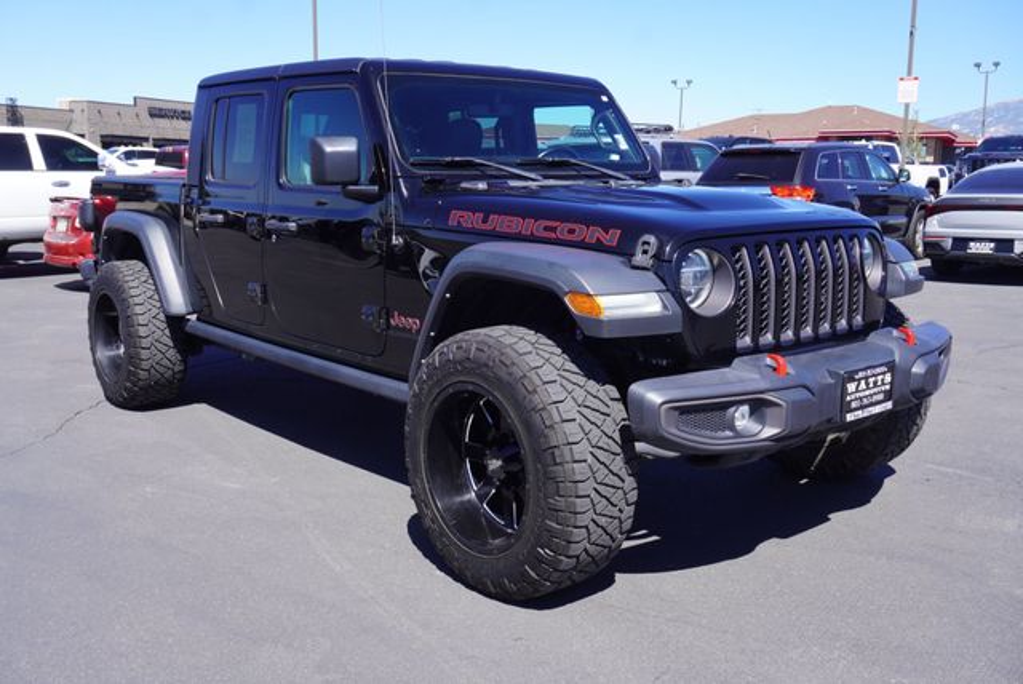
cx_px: 512
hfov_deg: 55.1
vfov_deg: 38.4
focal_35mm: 34
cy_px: 342
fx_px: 981
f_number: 9
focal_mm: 23
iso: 100
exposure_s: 1/125
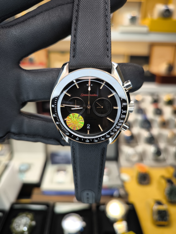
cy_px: 117
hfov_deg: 56.8
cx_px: 88
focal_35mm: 24
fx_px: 163
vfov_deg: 71.6
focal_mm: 6.92
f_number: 1.9
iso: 80
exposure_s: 1/125
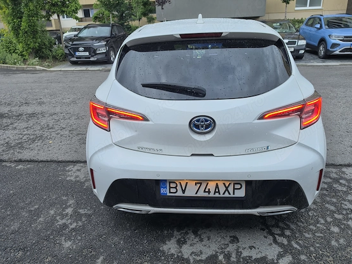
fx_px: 254
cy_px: 132
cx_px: 179
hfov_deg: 69.4
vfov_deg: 54.9
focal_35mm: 25
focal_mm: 6.5
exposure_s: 1/100
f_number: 1.4
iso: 80
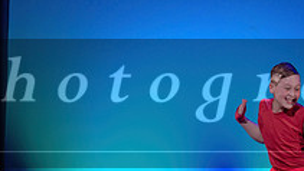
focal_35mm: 334
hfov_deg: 6.5
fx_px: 2694
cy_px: 95
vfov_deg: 3.6
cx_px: 202
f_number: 2.8
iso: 1600
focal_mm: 116
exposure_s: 1/250
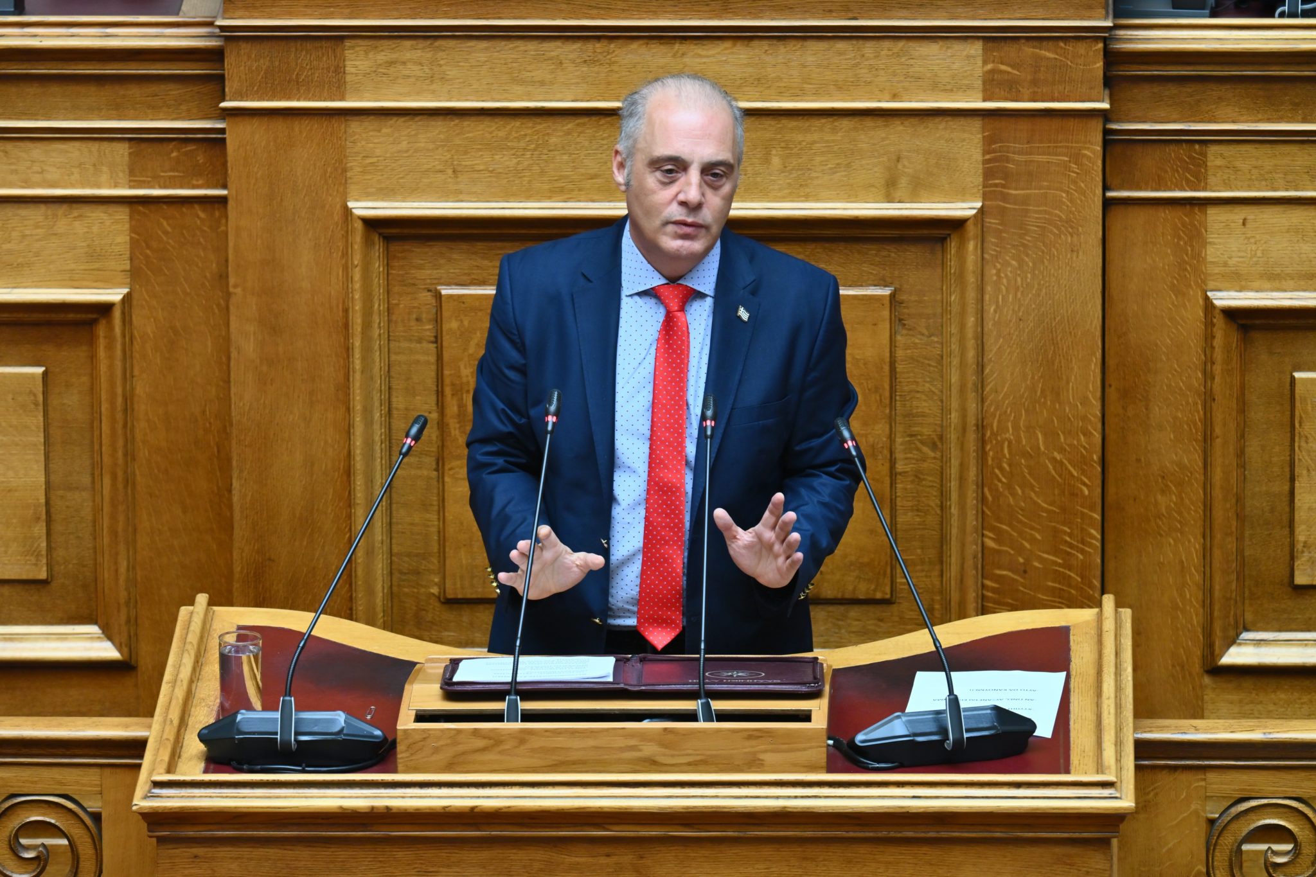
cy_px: 438
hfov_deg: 6.4
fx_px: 11696
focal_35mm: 320
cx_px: 658
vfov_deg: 4.3
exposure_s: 1/231
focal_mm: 320
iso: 1800
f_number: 6
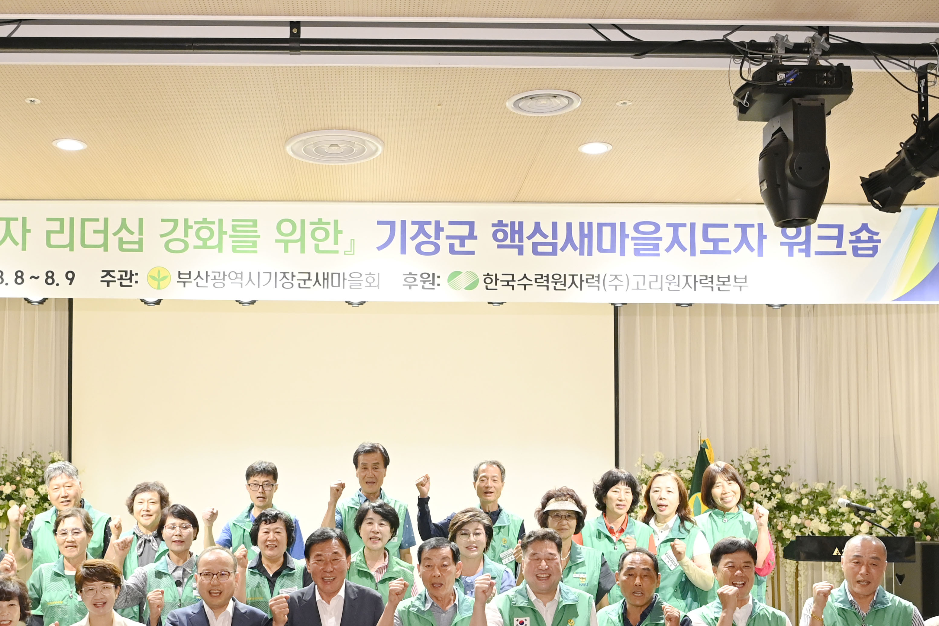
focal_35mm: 43
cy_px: 465
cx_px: 392
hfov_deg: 45.3
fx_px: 1121
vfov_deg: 30.7
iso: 2500
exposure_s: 1/125
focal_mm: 24
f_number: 4
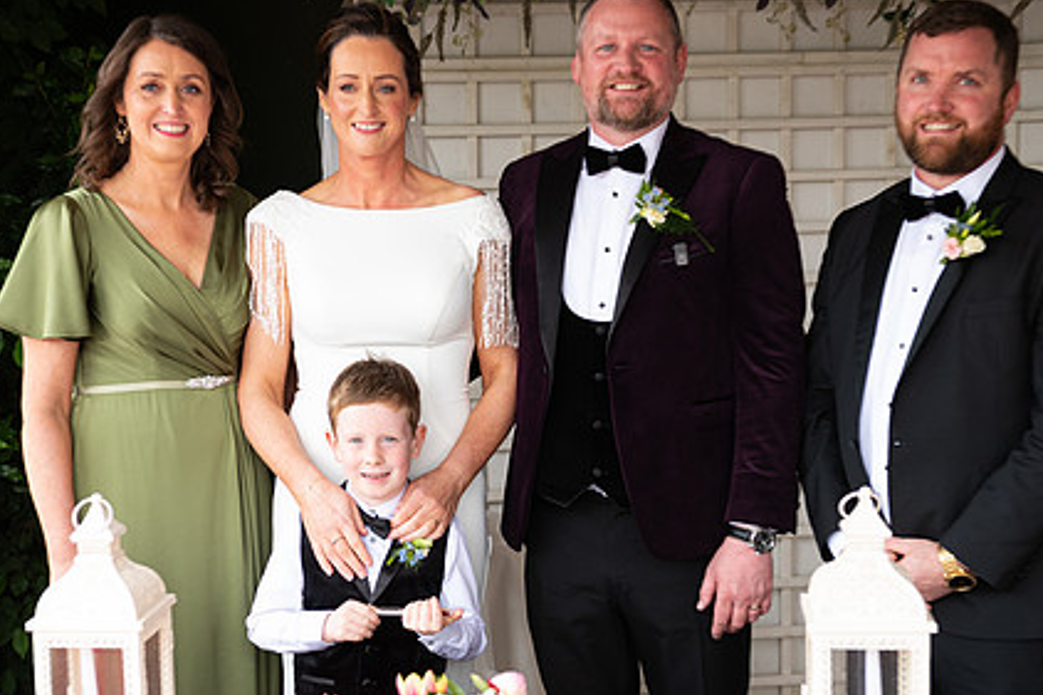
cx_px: 482
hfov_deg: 30.5
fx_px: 1911
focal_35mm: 66
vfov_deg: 20.6
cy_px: 424
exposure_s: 1/160
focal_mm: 48
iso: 200
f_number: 3.5
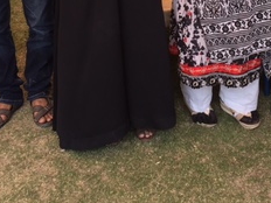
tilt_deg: -13.5
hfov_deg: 24.3
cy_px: -68
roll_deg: +0.8
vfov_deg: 17.2
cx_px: 176
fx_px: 626
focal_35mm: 80
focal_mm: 4.15
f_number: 2.2
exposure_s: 1/394
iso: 25
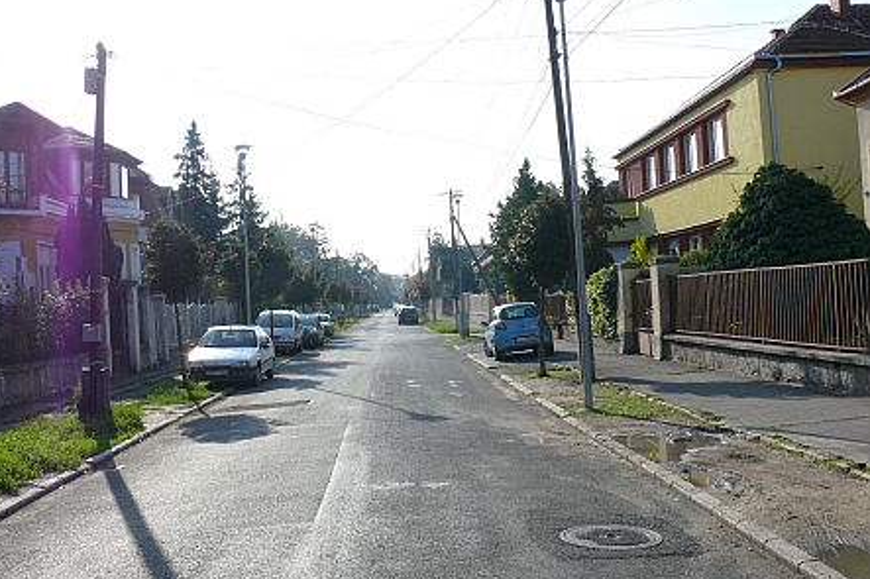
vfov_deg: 35.9
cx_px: 430
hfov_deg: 51.9
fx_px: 894
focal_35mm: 37
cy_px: 289
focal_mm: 7.4
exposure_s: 1/400
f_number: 5.6
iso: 100
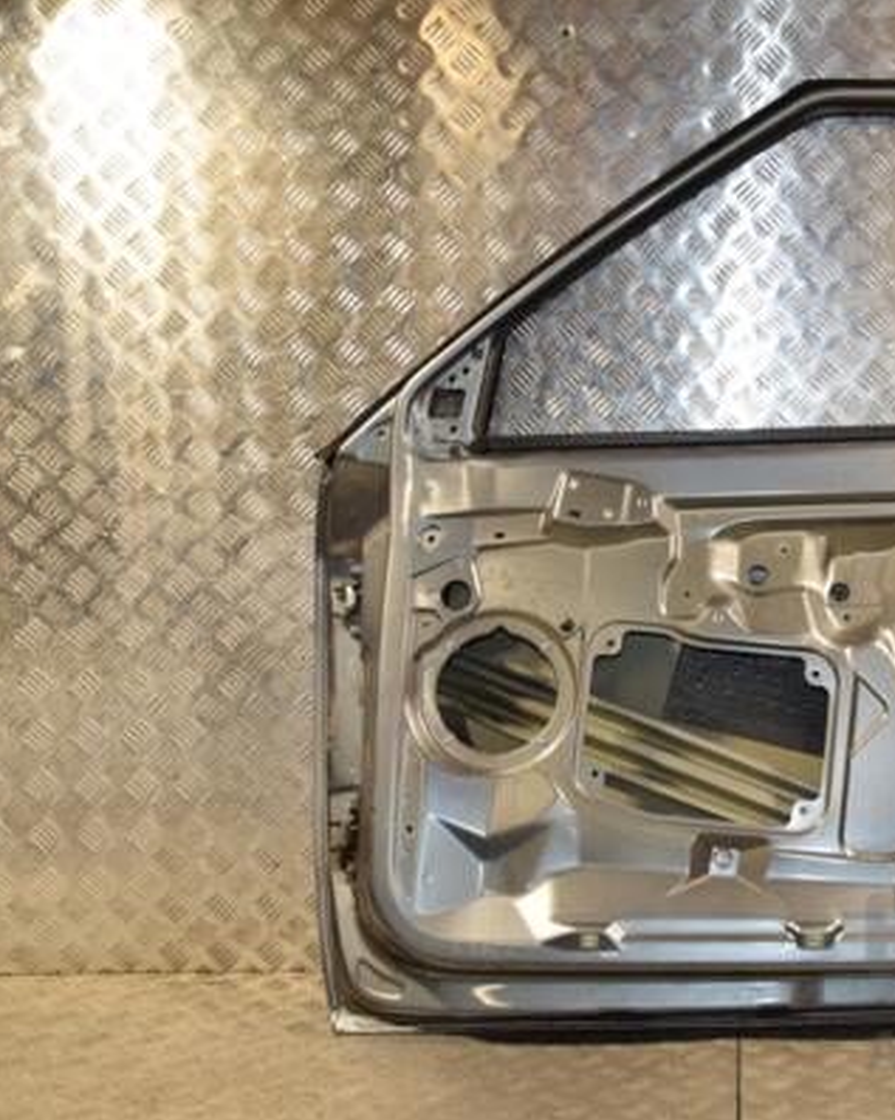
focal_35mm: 45
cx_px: 813
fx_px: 1482
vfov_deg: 41.4
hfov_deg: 31.9
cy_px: 559
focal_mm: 21
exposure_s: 1/200
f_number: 6.3
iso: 800
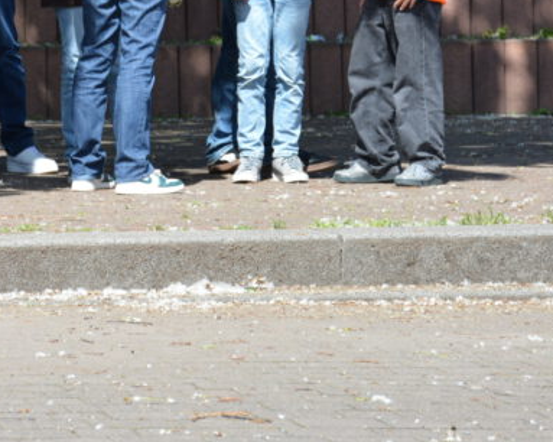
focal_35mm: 233
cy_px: -6
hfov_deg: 8.3
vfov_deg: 6.6
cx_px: 124
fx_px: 3811
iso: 180
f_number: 8
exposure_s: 1/250
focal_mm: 66
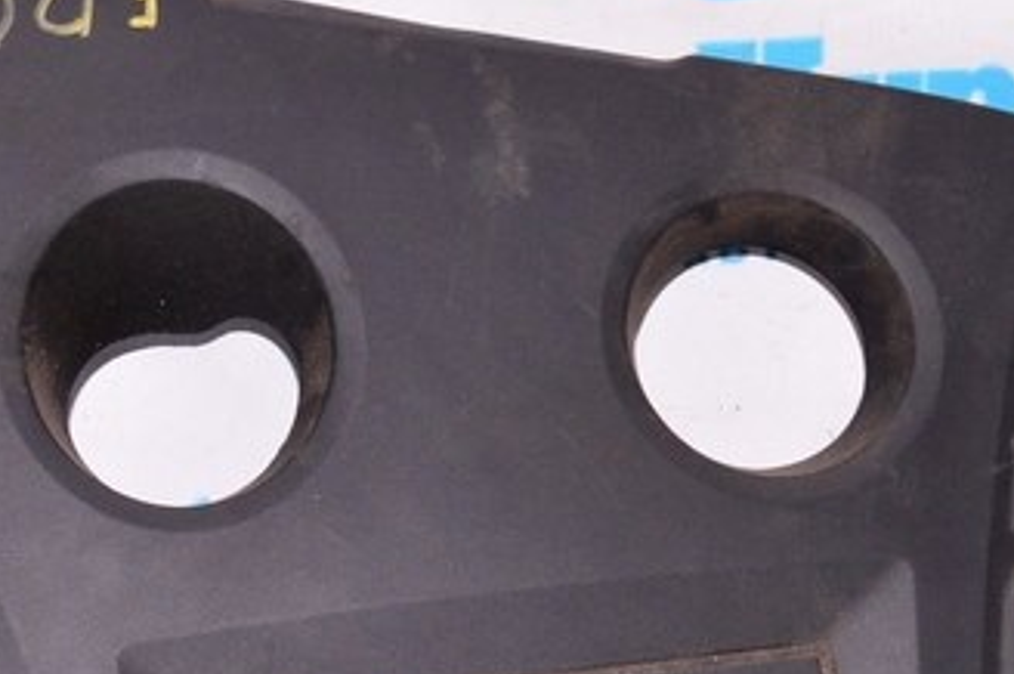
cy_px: 527
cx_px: 371
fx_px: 2898
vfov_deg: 13.2
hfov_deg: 19.8
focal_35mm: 103
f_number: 8
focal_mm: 22
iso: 1600
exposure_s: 1/125
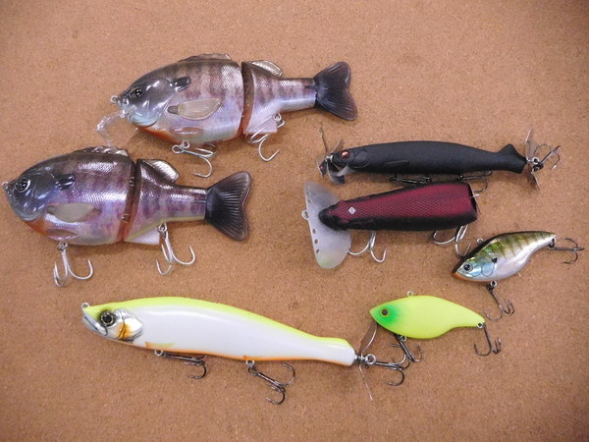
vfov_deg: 54.9
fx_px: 425
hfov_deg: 69.4
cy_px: 221
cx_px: 294
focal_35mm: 25
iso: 1600
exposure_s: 1/250
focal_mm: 4.5
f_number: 3.4
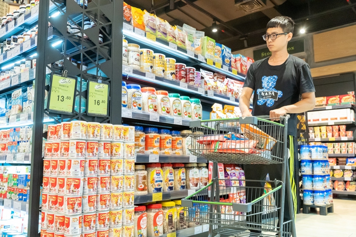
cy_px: 118
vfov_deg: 40.0
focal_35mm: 33
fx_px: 326
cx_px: 178
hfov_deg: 57.2
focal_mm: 33
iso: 20000
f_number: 7.1
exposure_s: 1/160
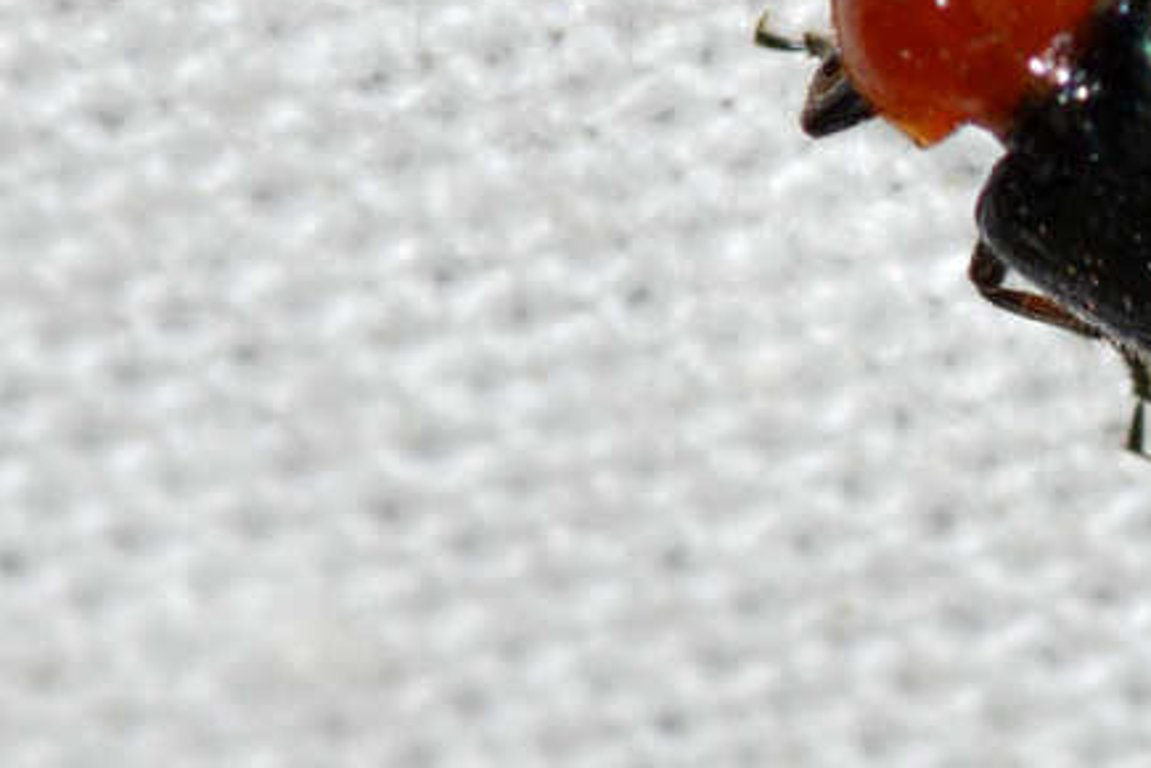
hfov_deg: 6.2
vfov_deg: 4.1
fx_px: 10582
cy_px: -16
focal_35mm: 331
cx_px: 1160
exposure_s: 1/200
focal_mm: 100
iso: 100
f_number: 18
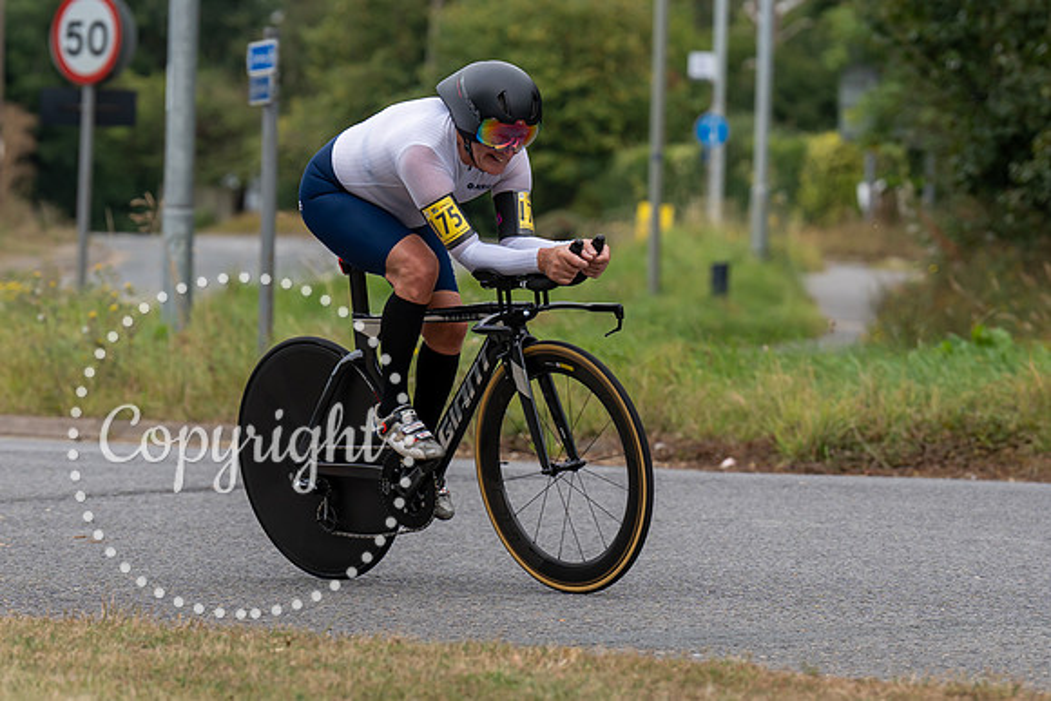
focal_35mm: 248
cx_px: 475
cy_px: 339
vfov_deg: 5.5
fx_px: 7240
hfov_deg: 8.3
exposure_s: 1/1000
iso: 320
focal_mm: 150
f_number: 4
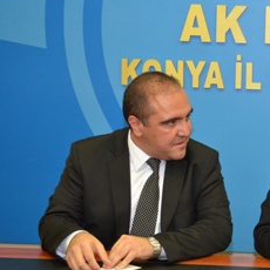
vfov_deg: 17.5
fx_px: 874
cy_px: 165
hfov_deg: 17.2
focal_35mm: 99
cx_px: 262
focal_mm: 40
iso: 1600
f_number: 5
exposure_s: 1/60
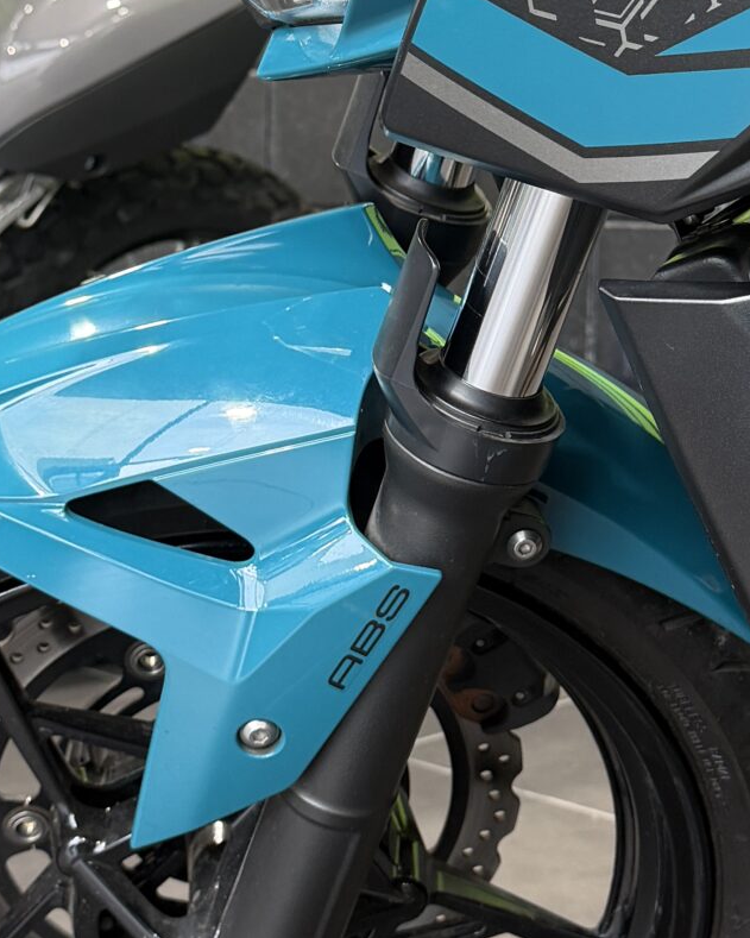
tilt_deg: -3.4
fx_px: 2109
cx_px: 484
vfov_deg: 25.0
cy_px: 371
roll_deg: -1.5
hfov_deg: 20.1
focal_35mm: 76
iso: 160
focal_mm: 6.76
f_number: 1.78
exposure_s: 1/50
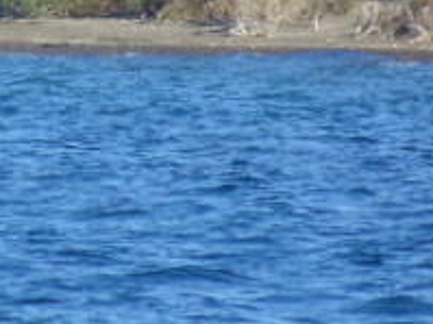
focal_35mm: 1570
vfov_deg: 0.9
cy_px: -141
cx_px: -4
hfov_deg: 1.3
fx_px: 19627
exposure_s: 1/200
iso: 80
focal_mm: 87.3
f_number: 5.9
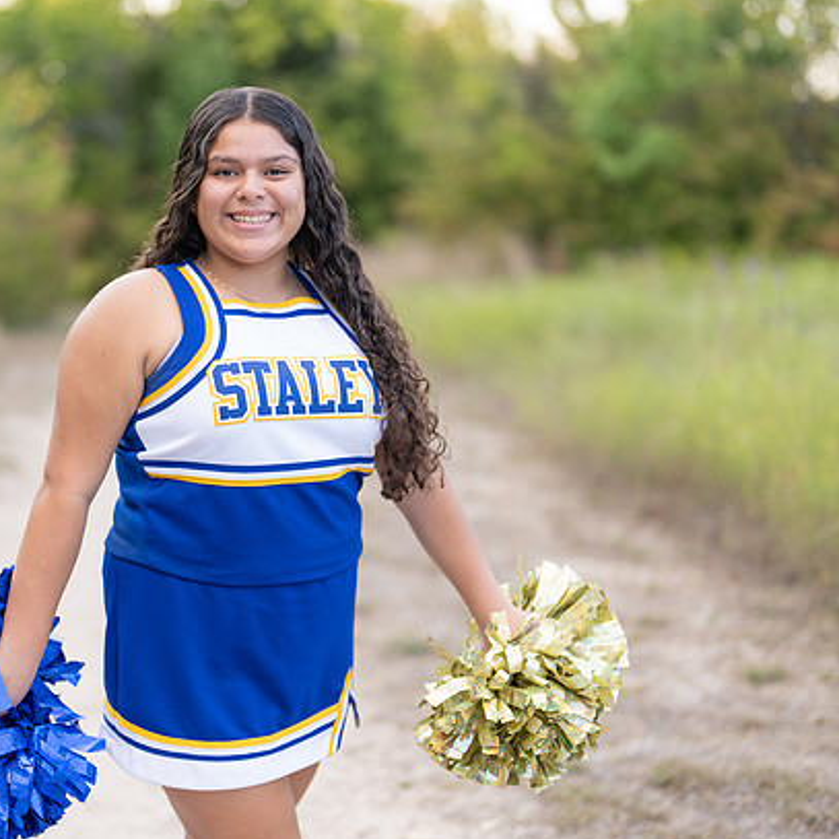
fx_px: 1837
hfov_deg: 25.5
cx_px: 258
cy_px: 419
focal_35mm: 67
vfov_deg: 25.7
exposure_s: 1/500
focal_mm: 50
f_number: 1.2
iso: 100
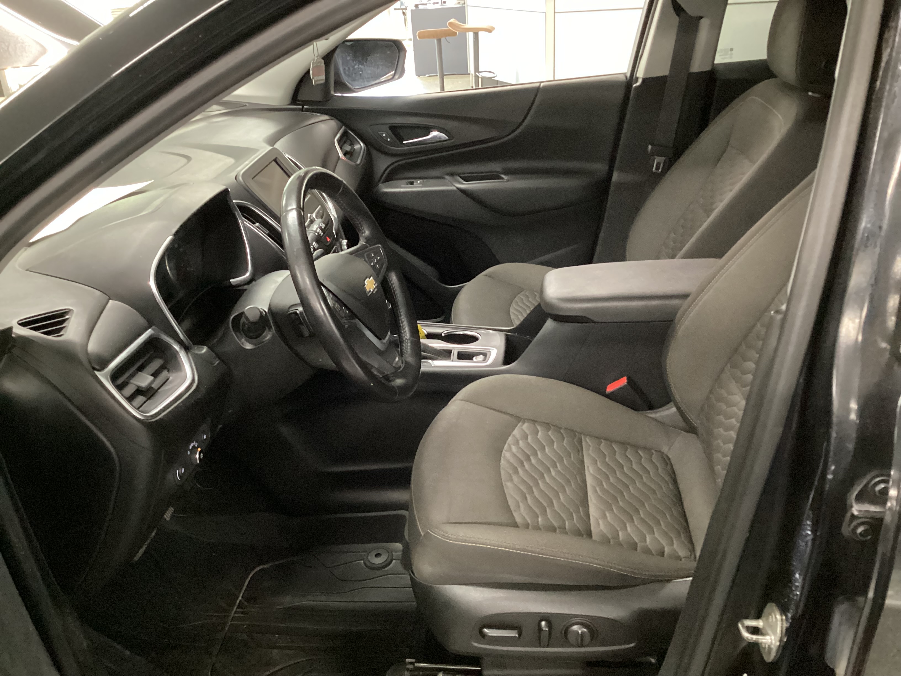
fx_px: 807
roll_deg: +2.4
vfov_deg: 45.4
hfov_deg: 58.4
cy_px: 338
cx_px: 450
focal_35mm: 31
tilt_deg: -28.1
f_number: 2.4
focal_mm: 3.3
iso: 640
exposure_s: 1/20
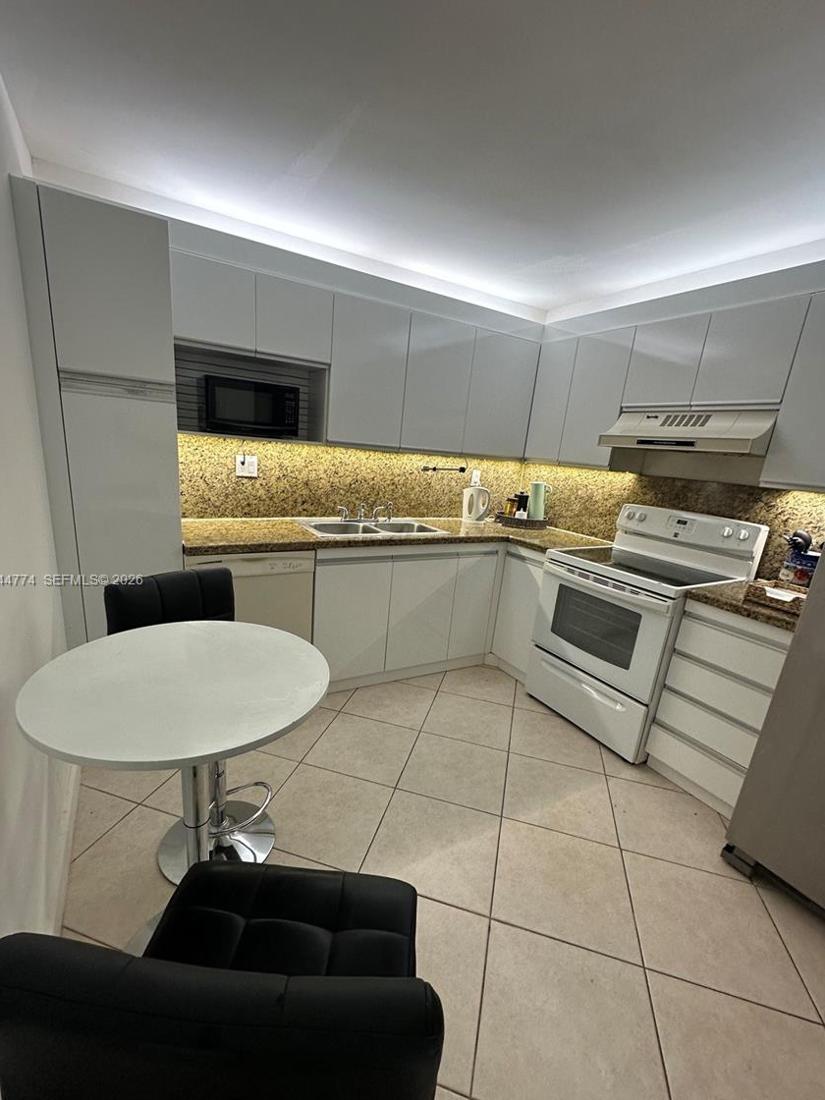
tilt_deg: -16.7
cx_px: 404
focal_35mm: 15
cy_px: 581
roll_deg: -5.9
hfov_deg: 81.7
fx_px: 477
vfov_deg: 98.1
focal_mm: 2.22
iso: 125
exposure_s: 1/120
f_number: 2.2
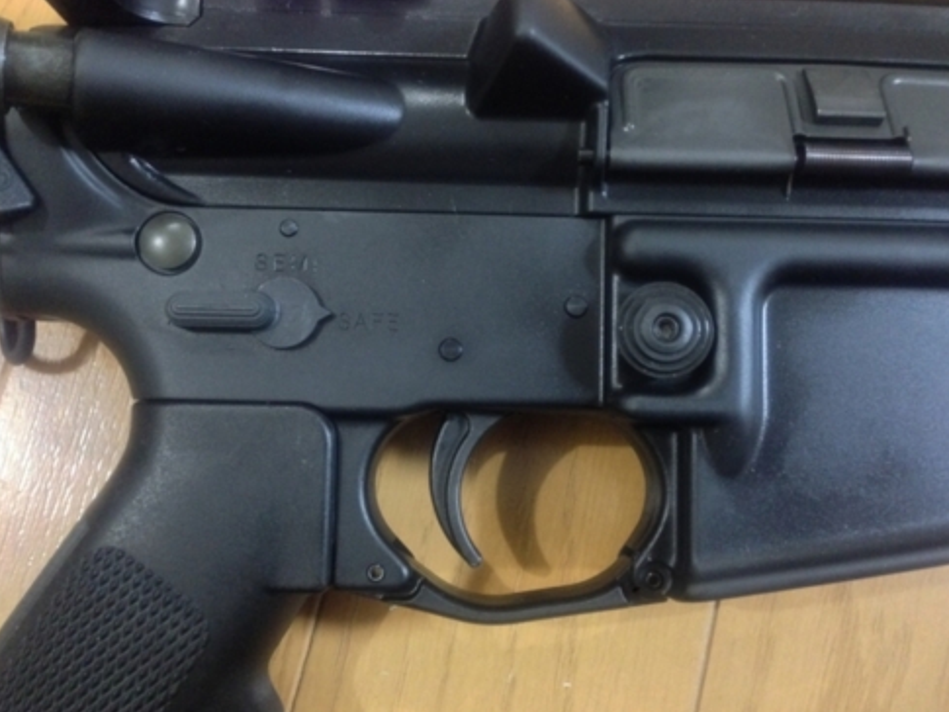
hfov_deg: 53.9
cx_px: 464
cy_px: 355
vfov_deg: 41.8
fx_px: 932
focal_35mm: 34
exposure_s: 1/15
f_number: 2.4
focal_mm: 4.12
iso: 800
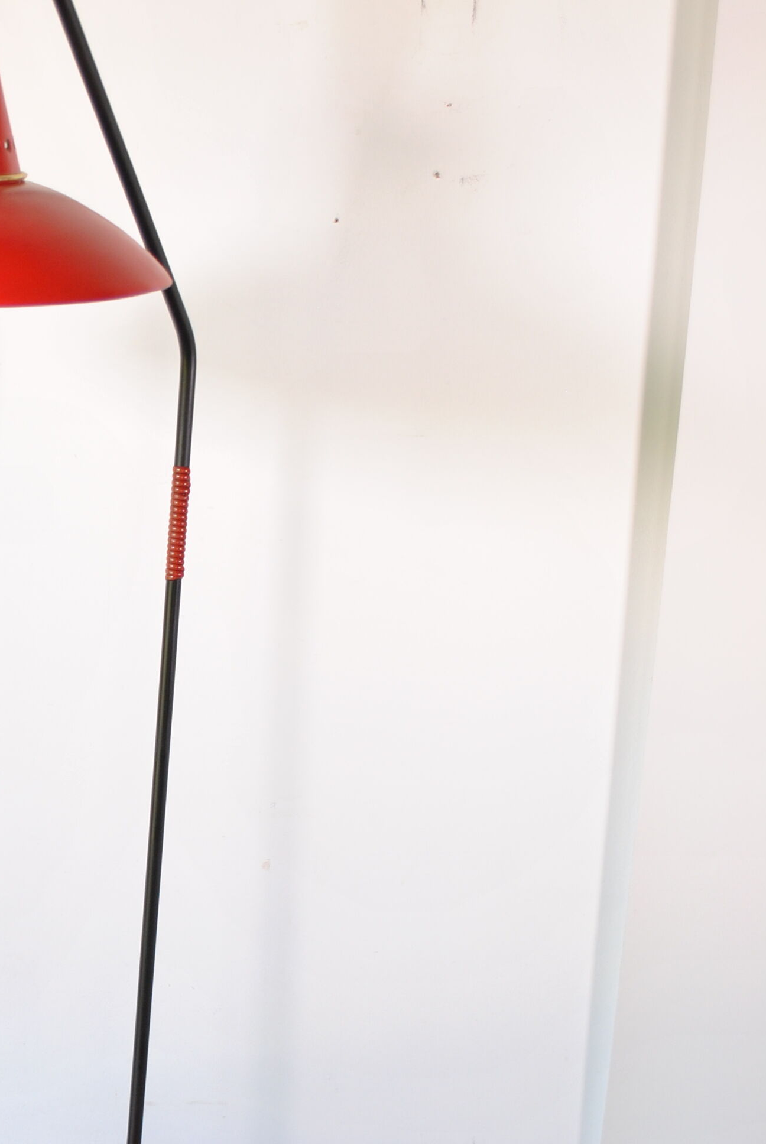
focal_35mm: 72
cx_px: 4
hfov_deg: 18.5
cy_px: 931
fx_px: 2291
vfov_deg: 27.4
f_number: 5
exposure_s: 1/40
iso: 200
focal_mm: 24
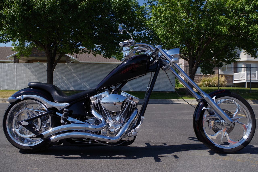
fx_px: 222
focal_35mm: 31
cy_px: 86
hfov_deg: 60.3
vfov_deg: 42.3
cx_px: 129
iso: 200
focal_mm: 21.25
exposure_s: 1/400
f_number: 8
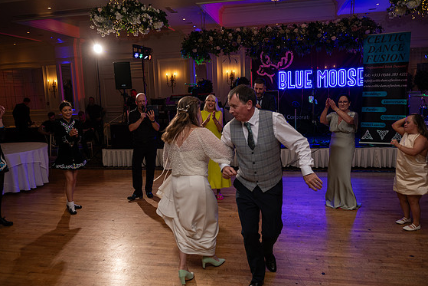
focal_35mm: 28
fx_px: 333
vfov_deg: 46.4
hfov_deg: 65.5
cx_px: 217
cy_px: 145
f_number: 3.5
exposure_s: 1/160
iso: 500
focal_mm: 27
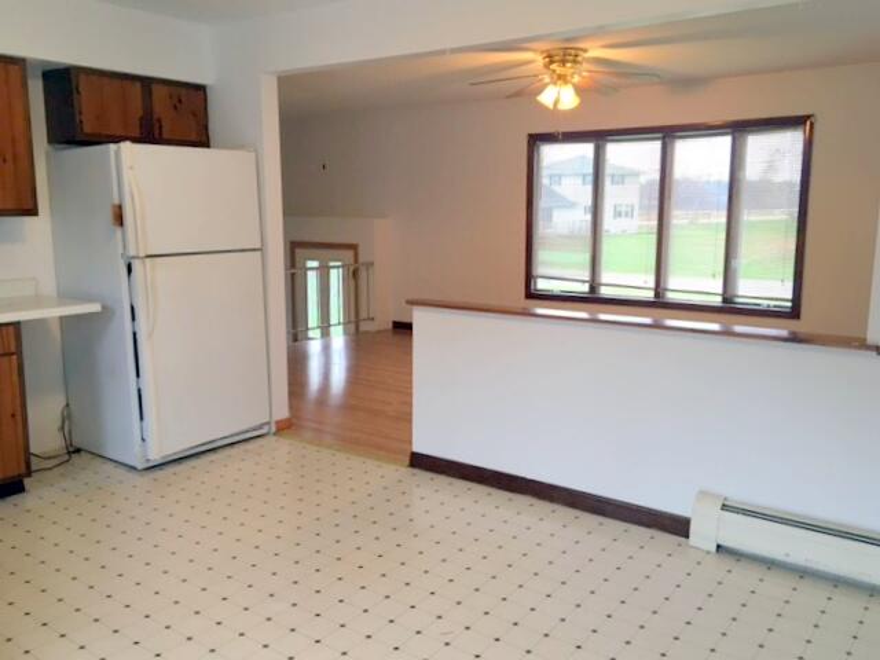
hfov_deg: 61.7
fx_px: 737
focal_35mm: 29
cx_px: 440
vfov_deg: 48.2
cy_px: 330
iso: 40
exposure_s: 1/30
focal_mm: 4.15
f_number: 2.2
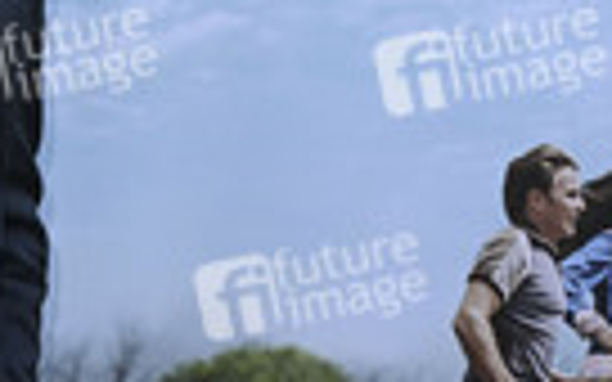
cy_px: -49
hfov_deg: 14.7
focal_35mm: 138
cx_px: -79
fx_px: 2302
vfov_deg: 9.4
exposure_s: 1/250
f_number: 6.3
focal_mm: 41
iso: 640
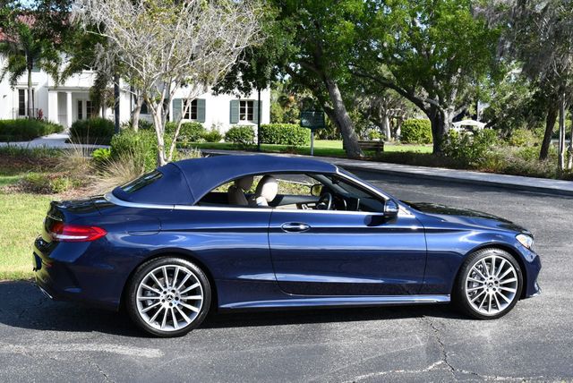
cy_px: 192
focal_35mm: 48
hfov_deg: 41.1
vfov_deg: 28.1
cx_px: 286
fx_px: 765
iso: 200
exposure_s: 1/250
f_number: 7.1
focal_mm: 24
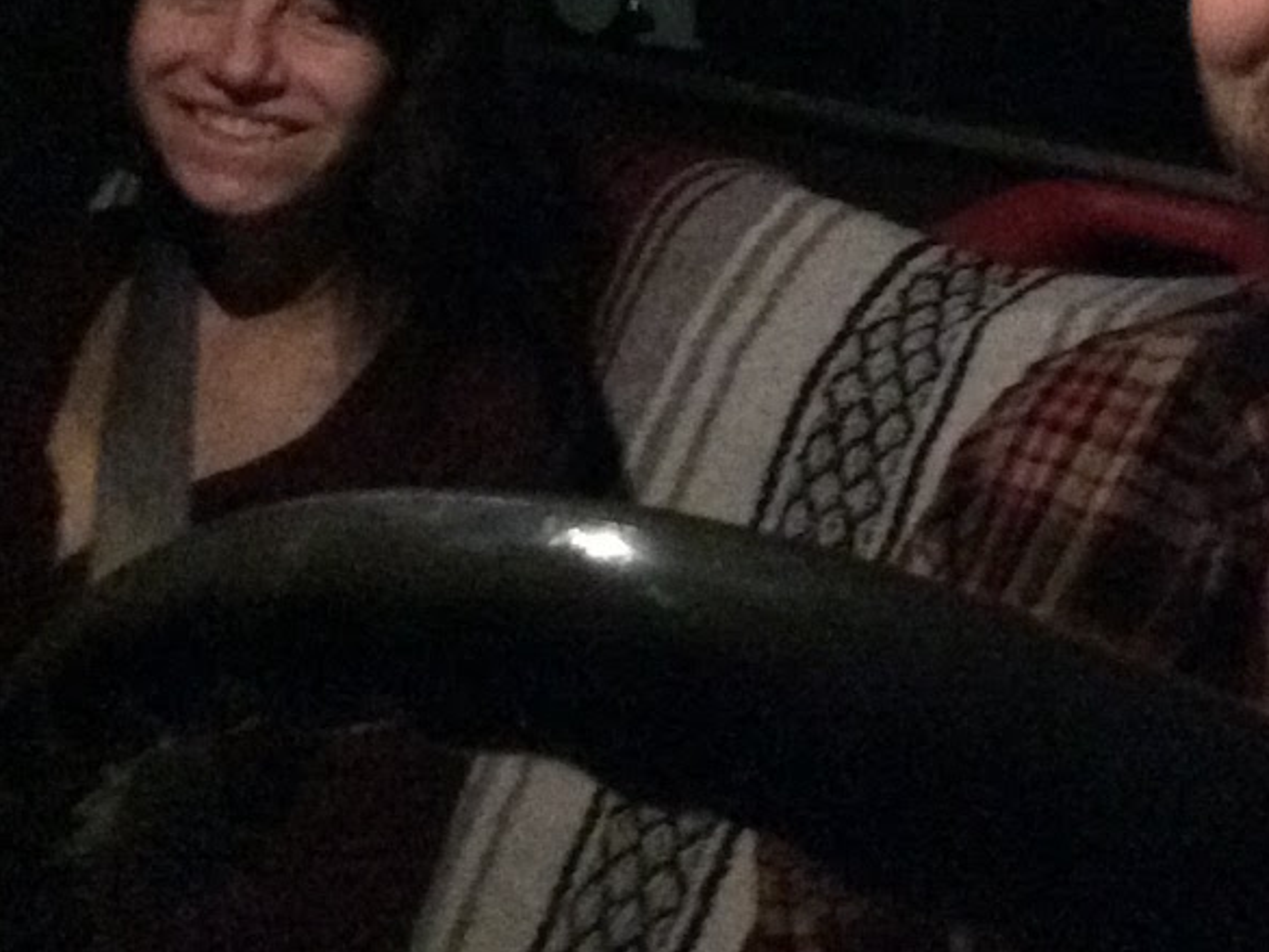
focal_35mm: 53
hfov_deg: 36.0
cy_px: 241
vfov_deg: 27.2
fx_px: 1943
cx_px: 785
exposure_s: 1/15
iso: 1600
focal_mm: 2.15
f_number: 2.4
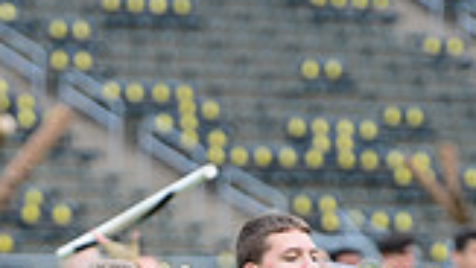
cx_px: 147
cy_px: 638
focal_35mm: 491
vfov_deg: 2.5
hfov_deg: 4.4
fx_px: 6202
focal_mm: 170
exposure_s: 1/500
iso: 640
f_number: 4.5
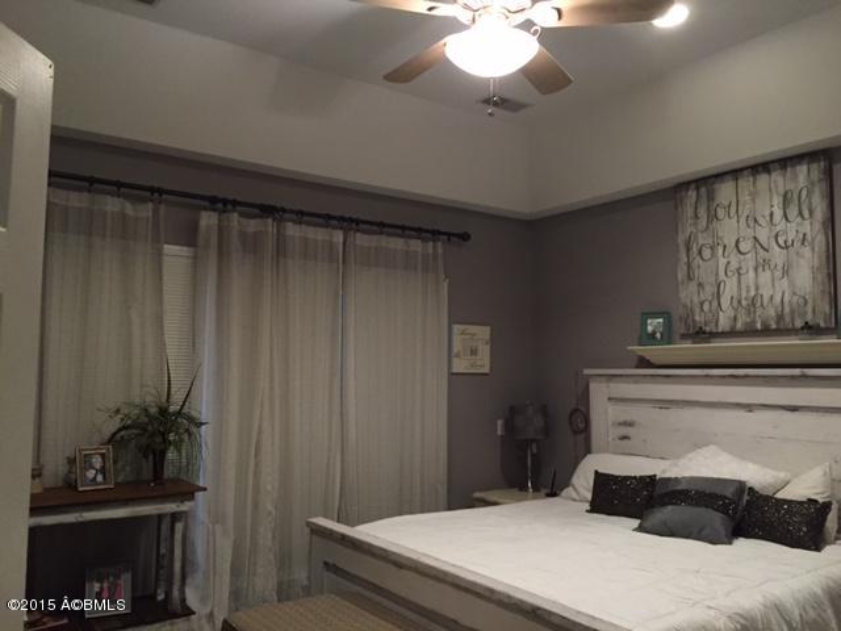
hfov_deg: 61.7
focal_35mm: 29
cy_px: 316
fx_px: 705
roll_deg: -1.3
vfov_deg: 48.2
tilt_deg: +4.9
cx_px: 420
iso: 250
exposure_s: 1/30
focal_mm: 4.15
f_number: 2.2
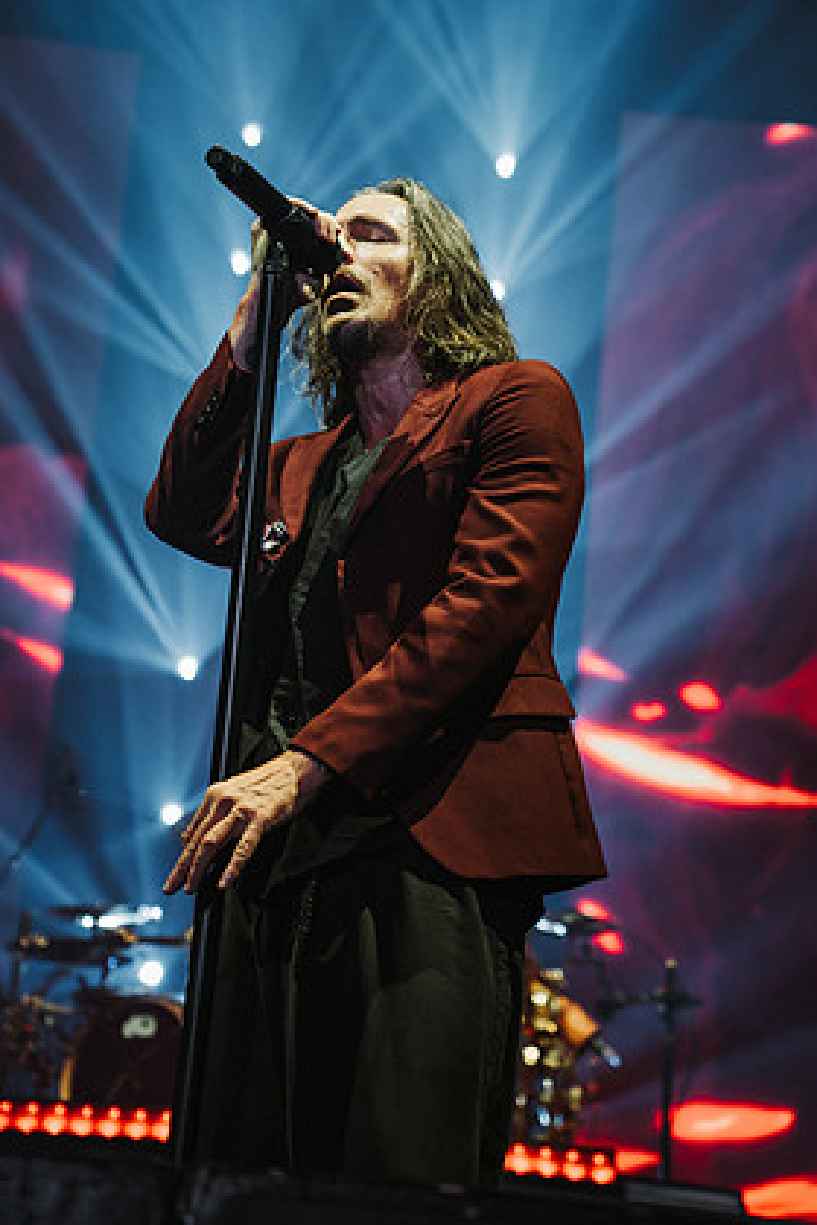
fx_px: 2519
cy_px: 575
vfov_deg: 27.3
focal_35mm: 74
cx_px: 400
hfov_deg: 18.4
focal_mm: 69
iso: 1600
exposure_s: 1/250
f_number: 4
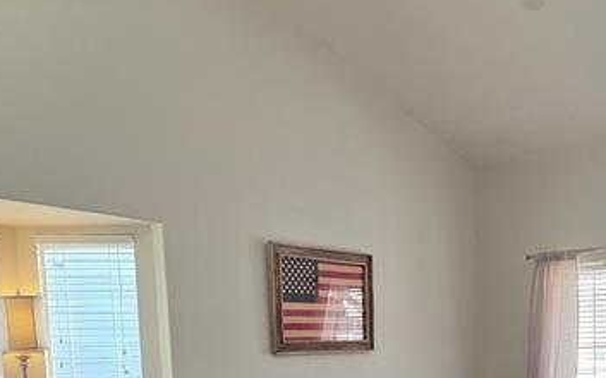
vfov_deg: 28.8
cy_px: 422
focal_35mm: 40
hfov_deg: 48.5
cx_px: 400
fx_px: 660
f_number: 1.9
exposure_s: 1/120
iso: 125
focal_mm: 2.2
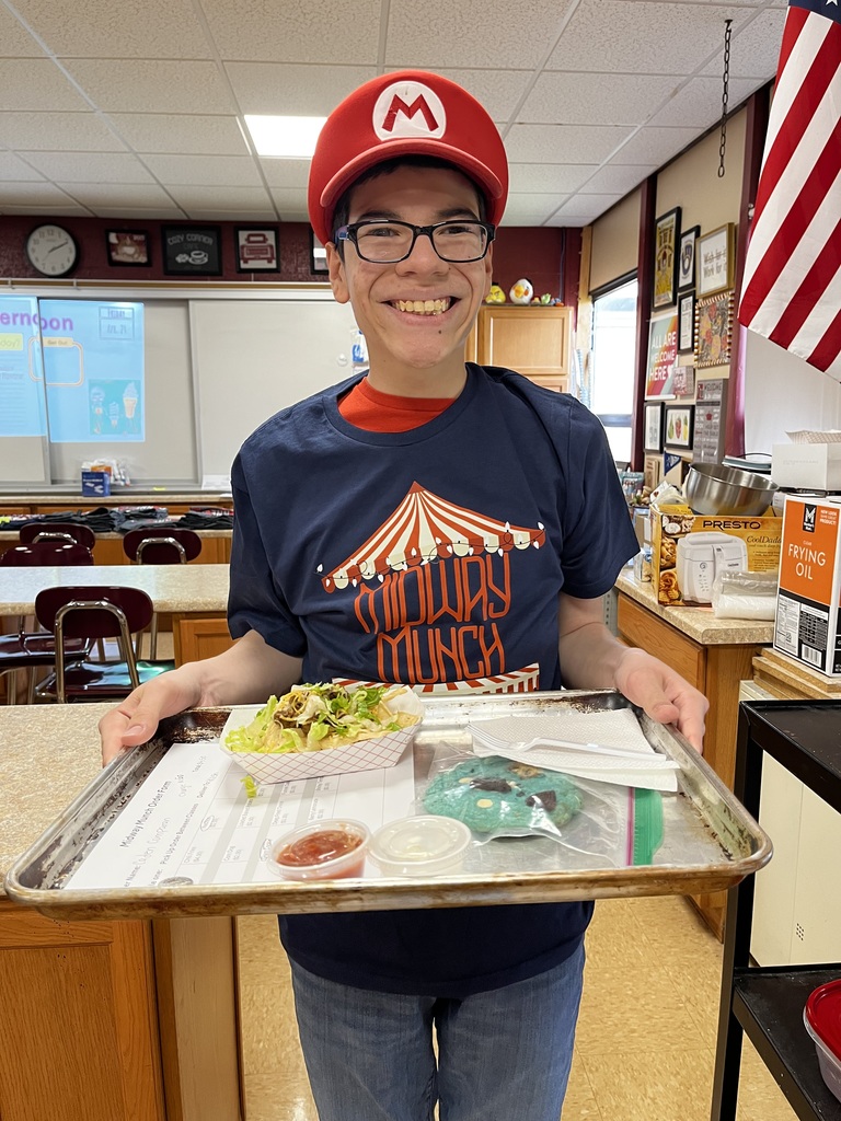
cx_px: 420
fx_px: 842
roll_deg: +0.5
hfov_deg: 53.1
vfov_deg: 67.3
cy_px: 560
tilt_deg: -9.2
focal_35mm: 26
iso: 125
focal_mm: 5.1
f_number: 1.6
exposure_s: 1/66
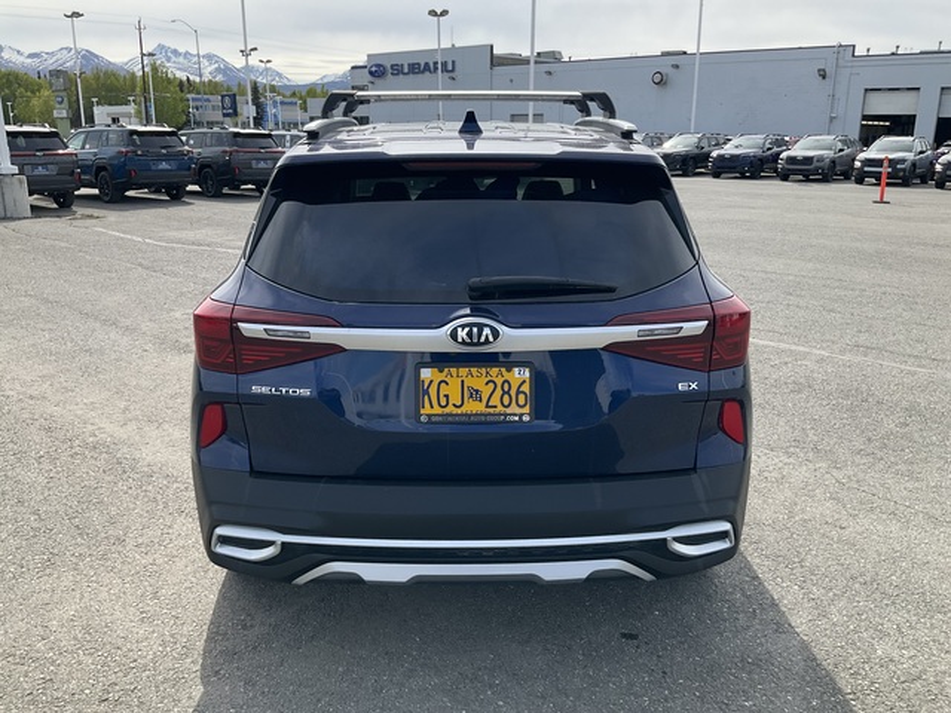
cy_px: 356
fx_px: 797
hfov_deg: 61.7
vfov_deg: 48.2
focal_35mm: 29
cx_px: 476
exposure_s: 1/978
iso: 25
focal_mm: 3
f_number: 1.8
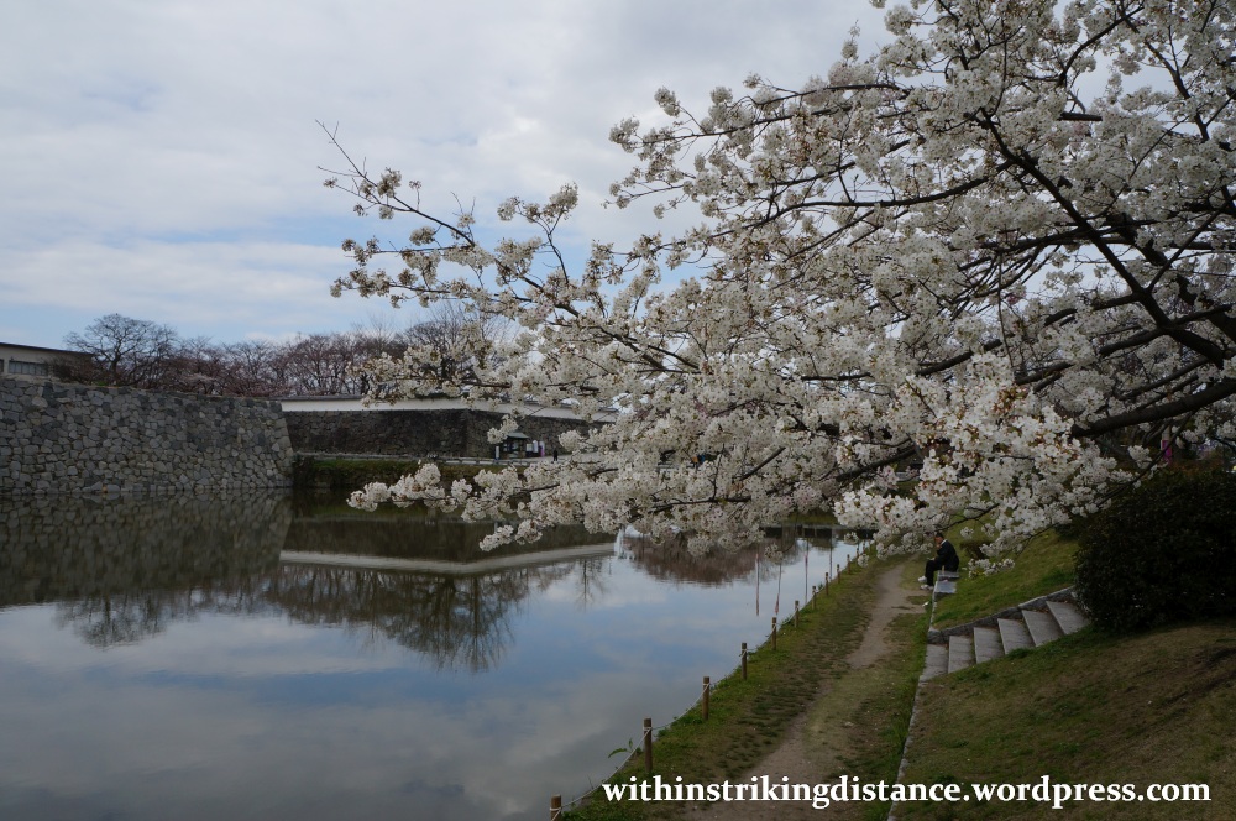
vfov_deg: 47.8
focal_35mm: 27
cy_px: 410
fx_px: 926
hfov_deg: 67.4
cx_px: 618
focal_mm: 18
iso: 200
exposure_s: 1/250
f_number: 13
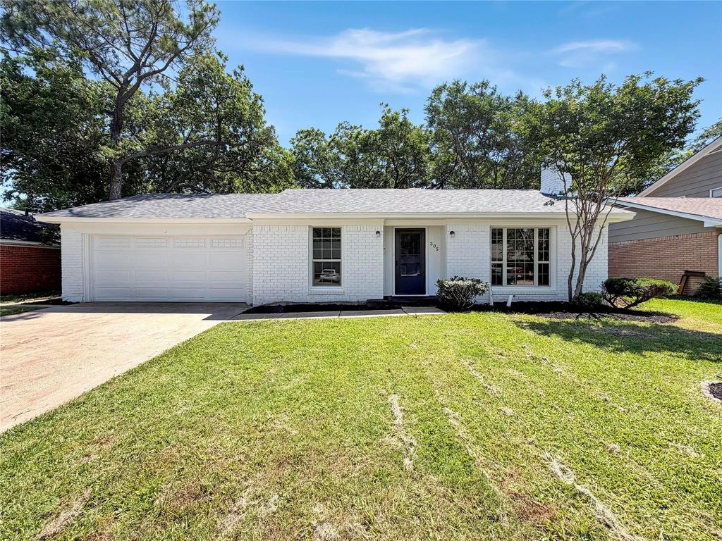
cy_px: 270
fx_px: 292
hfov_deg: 102.1
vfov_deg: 85.7
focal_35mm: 14
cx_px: 361
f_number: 2.2
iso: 32
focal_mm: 2.22
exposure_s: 1/770
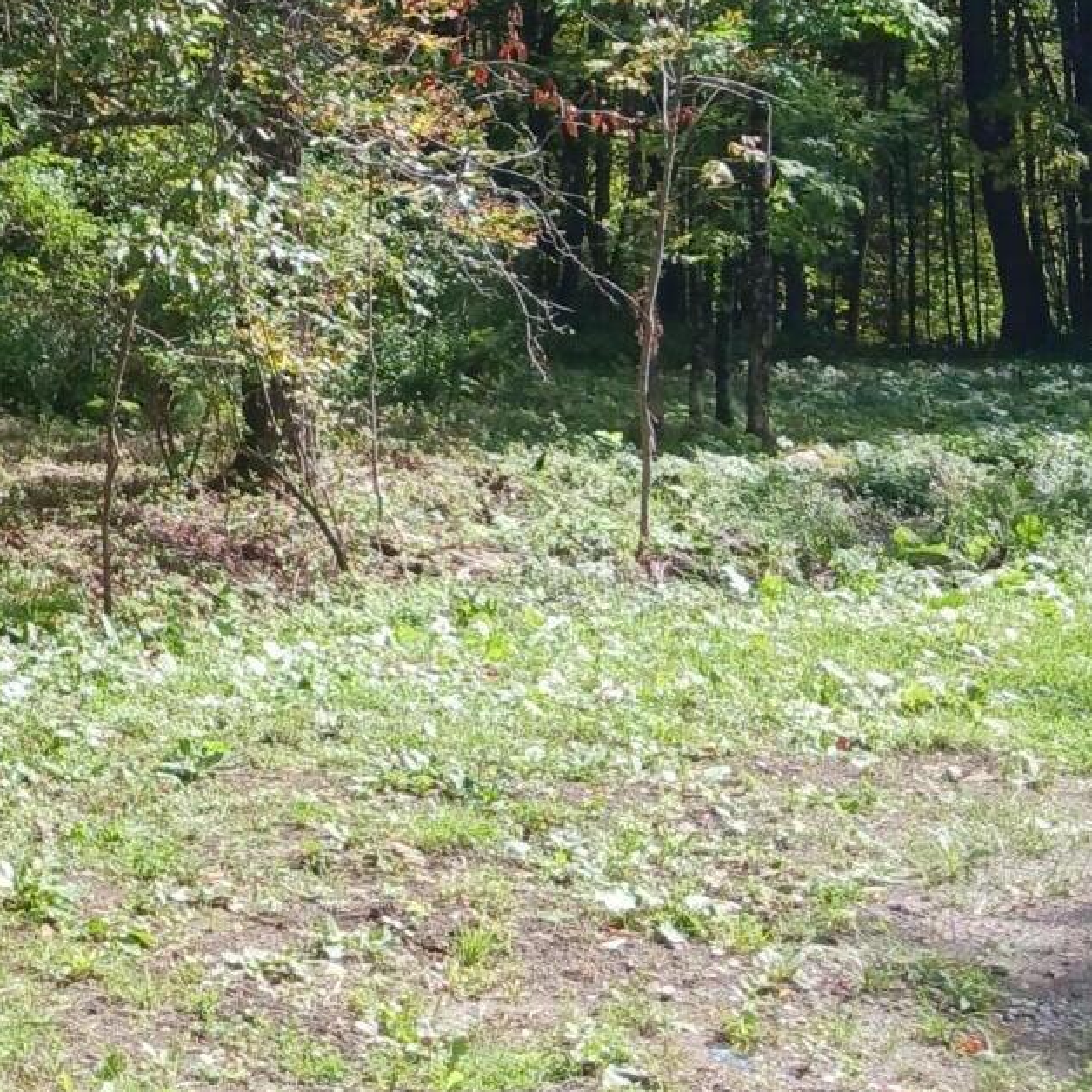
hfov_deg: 20.0
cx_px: -490
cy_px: -45
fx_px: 2712
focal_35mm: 76
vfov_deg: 21.8
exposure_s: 1/121
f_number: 1.8
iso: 20
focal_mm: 4
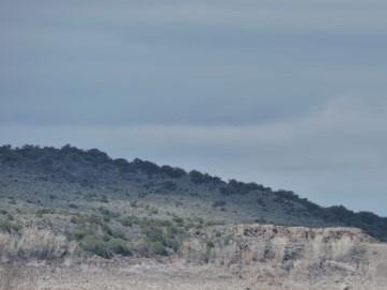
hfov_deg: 2.4
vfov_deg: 1.8
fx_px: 9295
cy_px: 233
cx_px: 326
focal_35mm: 832
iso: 100
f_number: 4.9
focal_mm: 83.8
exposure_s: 1/640
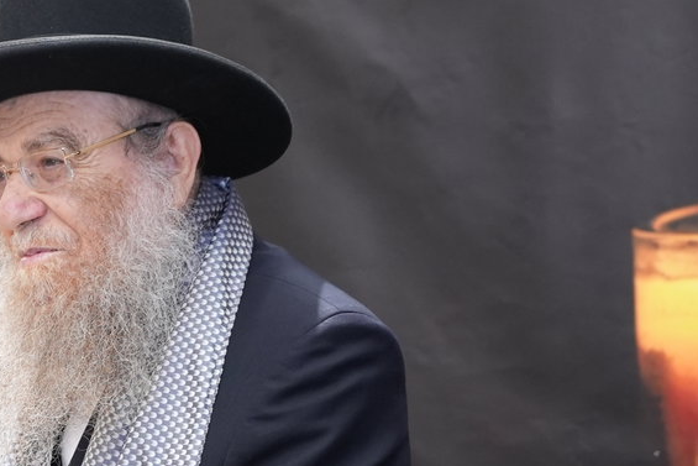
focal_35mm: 124
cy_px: 399
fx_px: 2405
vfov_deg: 11.0
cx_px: -132
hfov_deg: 15.9
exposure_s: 1/200
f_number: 4
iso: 3200
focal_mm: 50
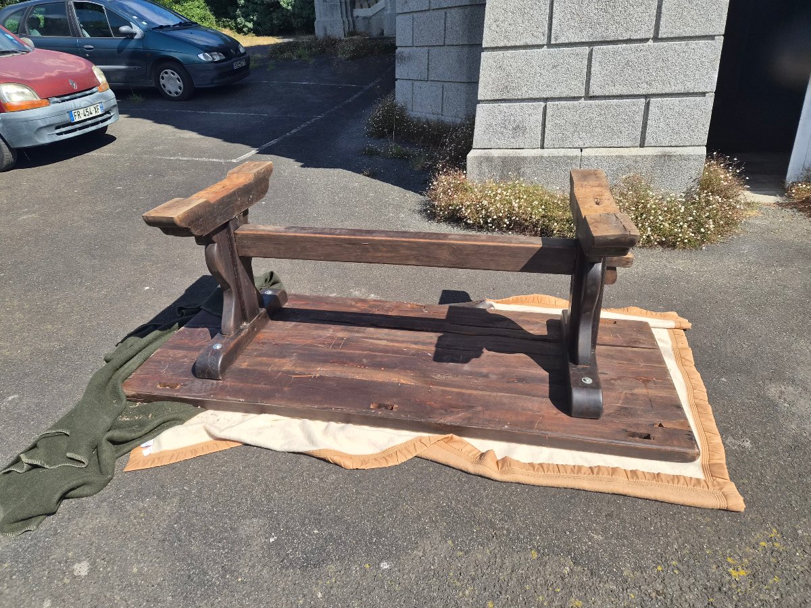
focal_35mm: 23
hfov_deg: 73.9
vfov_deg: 58.9
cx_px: 406
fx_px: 539
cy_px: 304
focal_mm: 5.4
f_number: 1.8
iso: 80
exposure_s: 1/3904
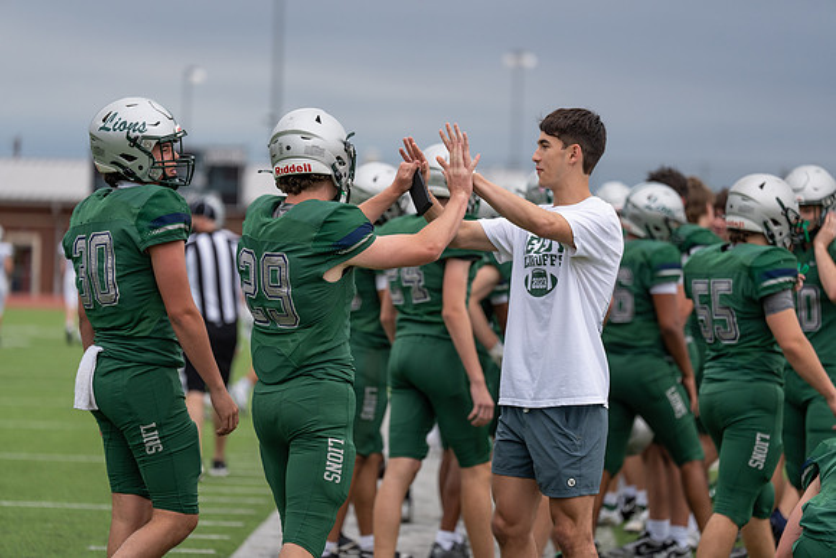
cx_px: 418
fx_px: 3461
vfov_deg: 9.2
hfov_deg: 13.8
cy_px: 279
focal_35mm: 149
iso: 250
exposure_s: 1/1250
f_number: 2.8
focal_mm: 149
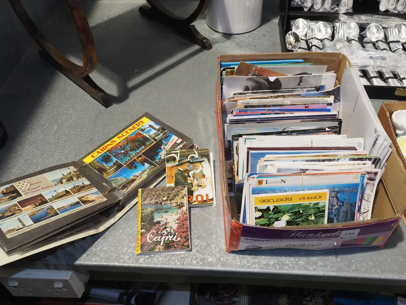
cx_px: 203
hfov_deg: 56.8
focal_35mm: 32
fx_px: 375
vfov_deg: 44.2
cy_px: 152
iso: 1000
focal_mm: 16
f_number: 5.6
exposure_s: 1/80
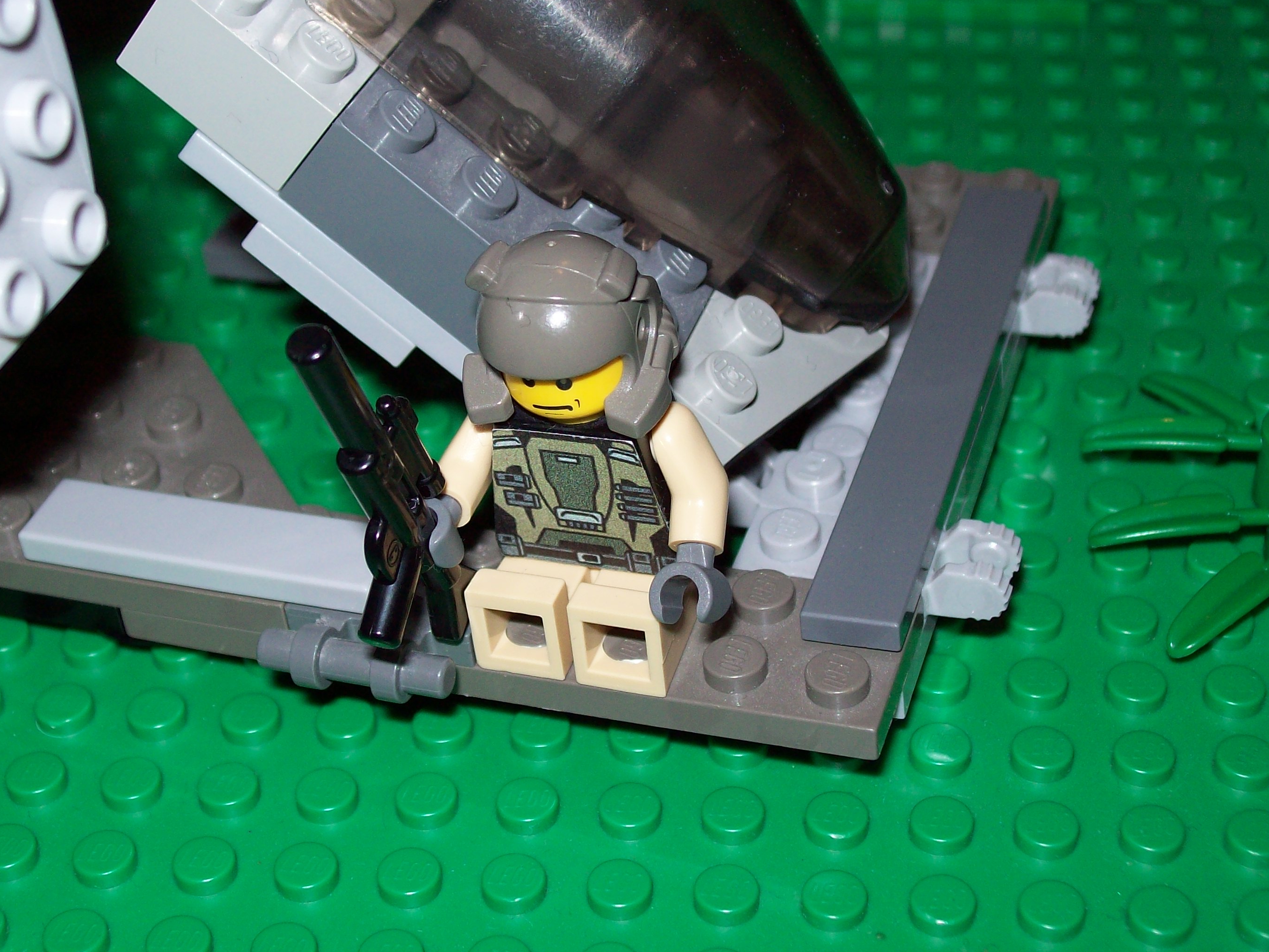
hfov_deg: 30.7
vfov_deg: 23.3
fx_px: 2310
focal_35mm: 63
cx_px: 585
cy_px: 445
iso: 80
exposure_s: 1/84.5
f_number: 3.4
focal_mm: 9.4
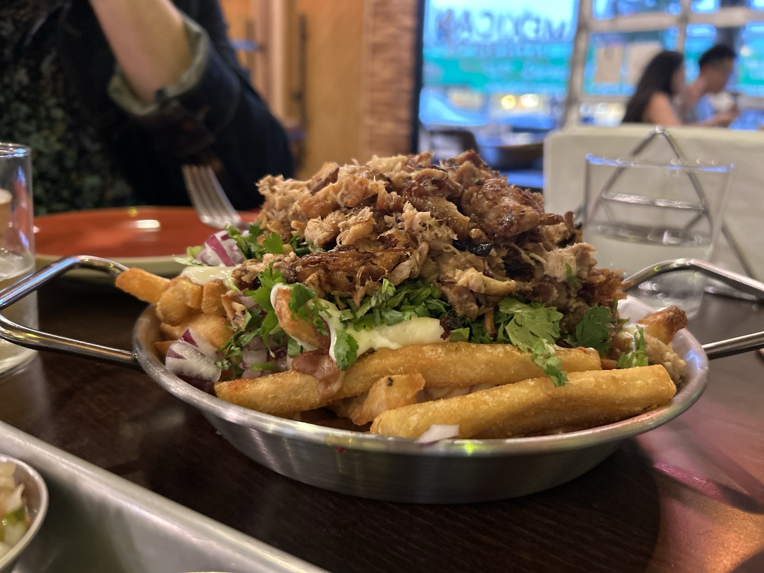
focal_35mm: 26
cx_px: 382
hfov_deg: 67.3
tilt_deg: -15.8
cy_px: 286
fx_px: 574
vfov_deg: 53.1
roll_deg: -2.5
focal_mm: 5.7
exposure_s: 1/40
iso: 640
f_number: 1.5
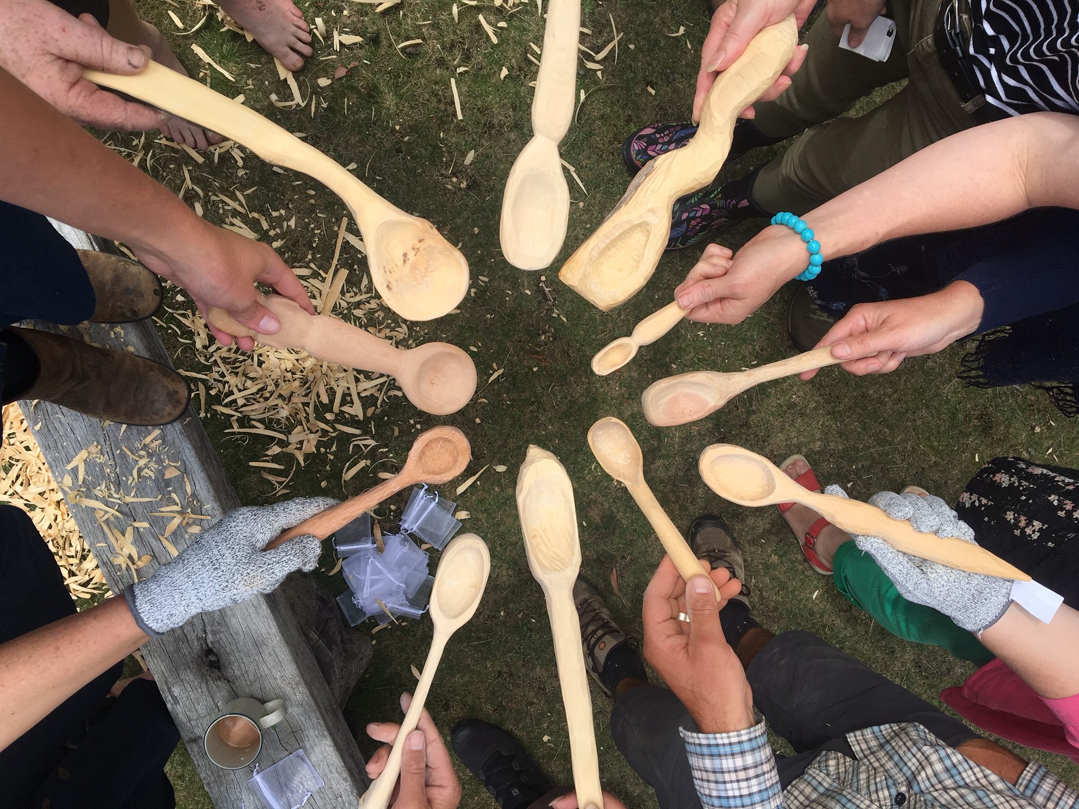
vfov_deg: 48.2
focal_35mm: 29
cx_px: 540
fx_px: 904
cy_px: 404
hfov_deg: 61.7
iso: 25
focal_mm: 4.15
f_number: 2.2
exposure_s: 1/818
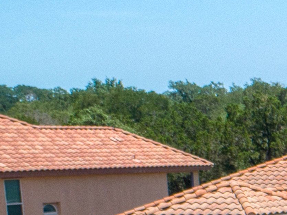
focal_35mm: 151
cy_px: 338
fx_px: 1252
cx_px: 824
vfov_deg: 9.5
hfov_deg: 10.1
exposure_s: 1/200
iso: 100
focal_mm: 8.8
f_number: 4.5
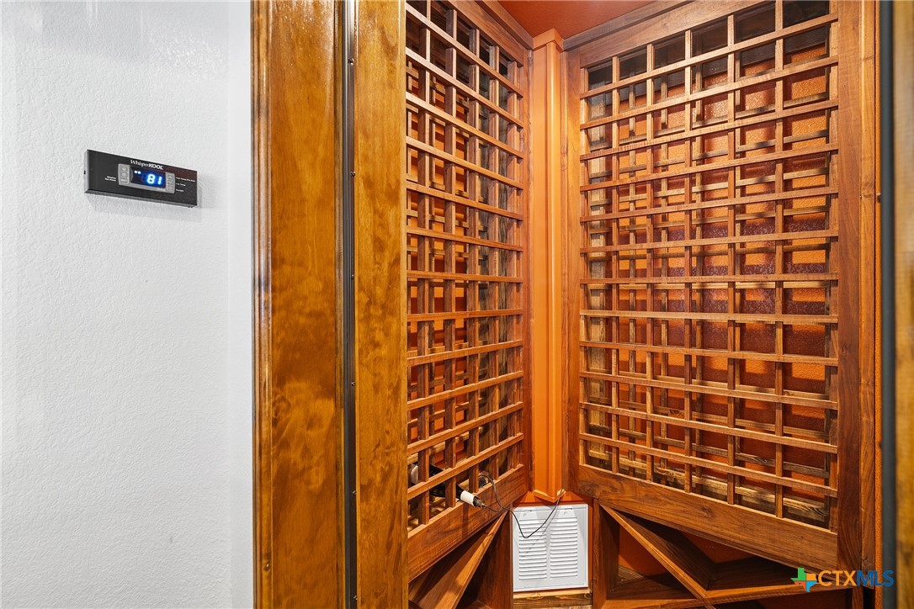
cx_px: 457
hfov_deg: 96.7
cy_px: 304
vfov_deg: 73.7
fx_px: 406
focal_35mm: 16
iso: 800
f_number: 9
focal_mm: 16
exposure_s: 2.5
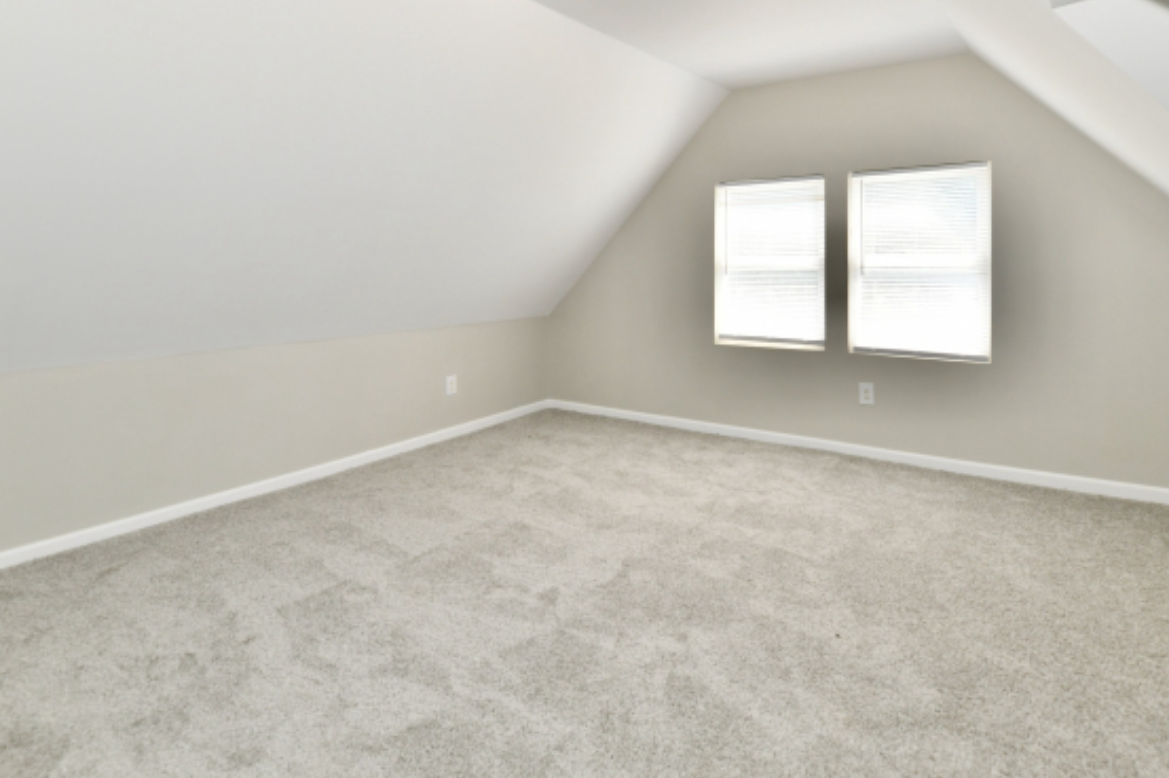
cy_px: 273
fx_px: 617
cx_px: 632
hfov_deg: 86.8
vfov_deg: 63.2
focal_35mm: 19
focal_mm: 14
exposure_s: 1/125
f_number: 5.6
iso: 320
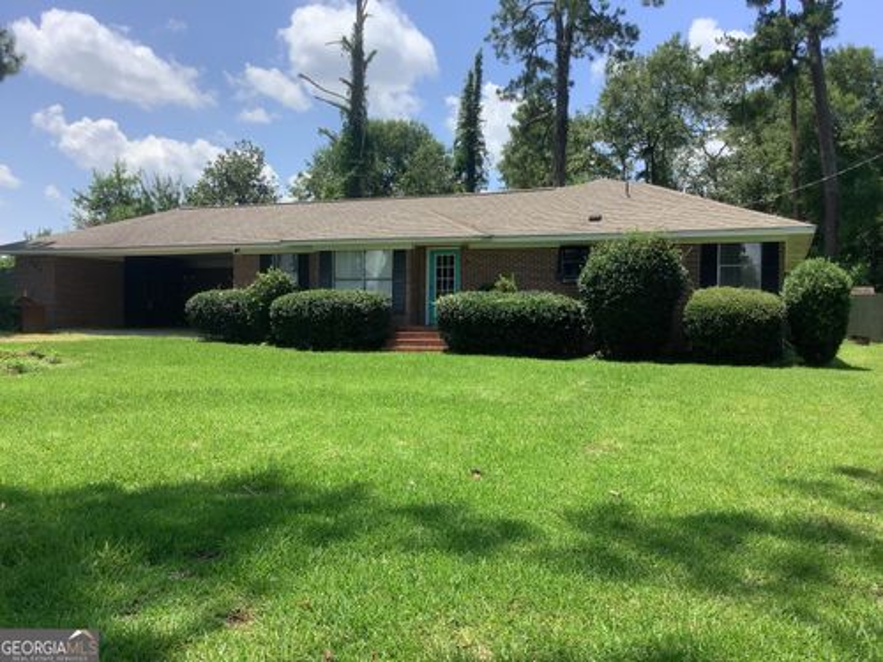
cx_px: 442
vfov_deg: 45.4
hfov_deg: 58.4
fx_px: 791
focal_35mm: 31
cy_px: 331
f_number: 2.4
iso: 25
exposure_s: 1/823
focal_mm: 3.3
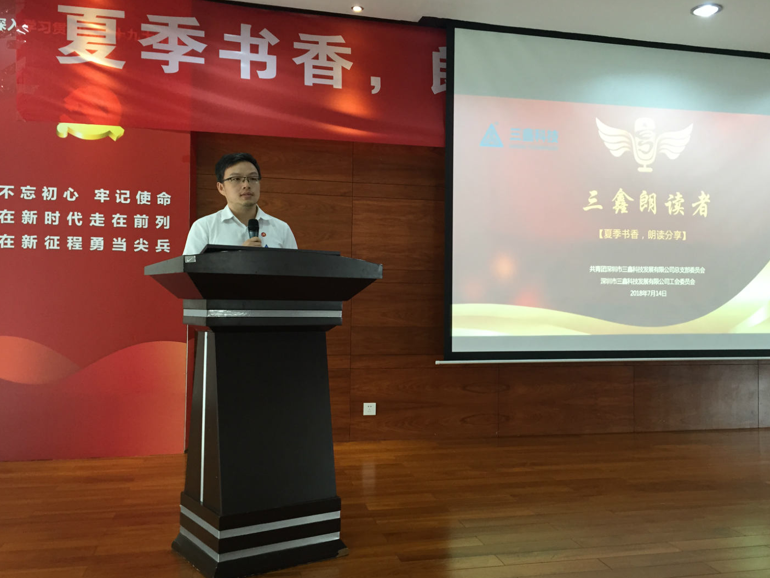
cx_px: 434
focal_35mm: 33
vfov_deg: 43.0
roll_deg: -1.4
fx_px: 734
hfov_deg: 55.2
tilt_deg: +0.6
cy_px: 288
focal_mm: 4.15
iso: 100
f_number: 2.2
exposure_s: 1/30
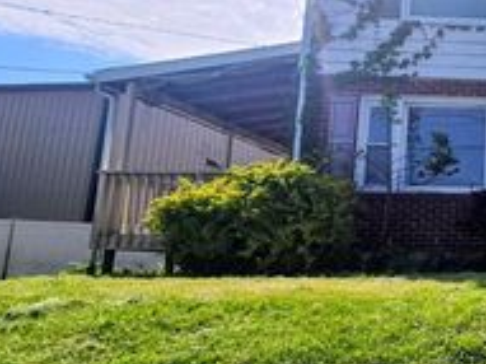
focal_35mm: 34
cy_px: 187
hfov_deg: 37.9
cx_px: 603
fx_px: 477
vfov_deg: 41.7
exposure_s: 1/4769
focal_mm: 2.2
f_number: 2.2
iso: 50
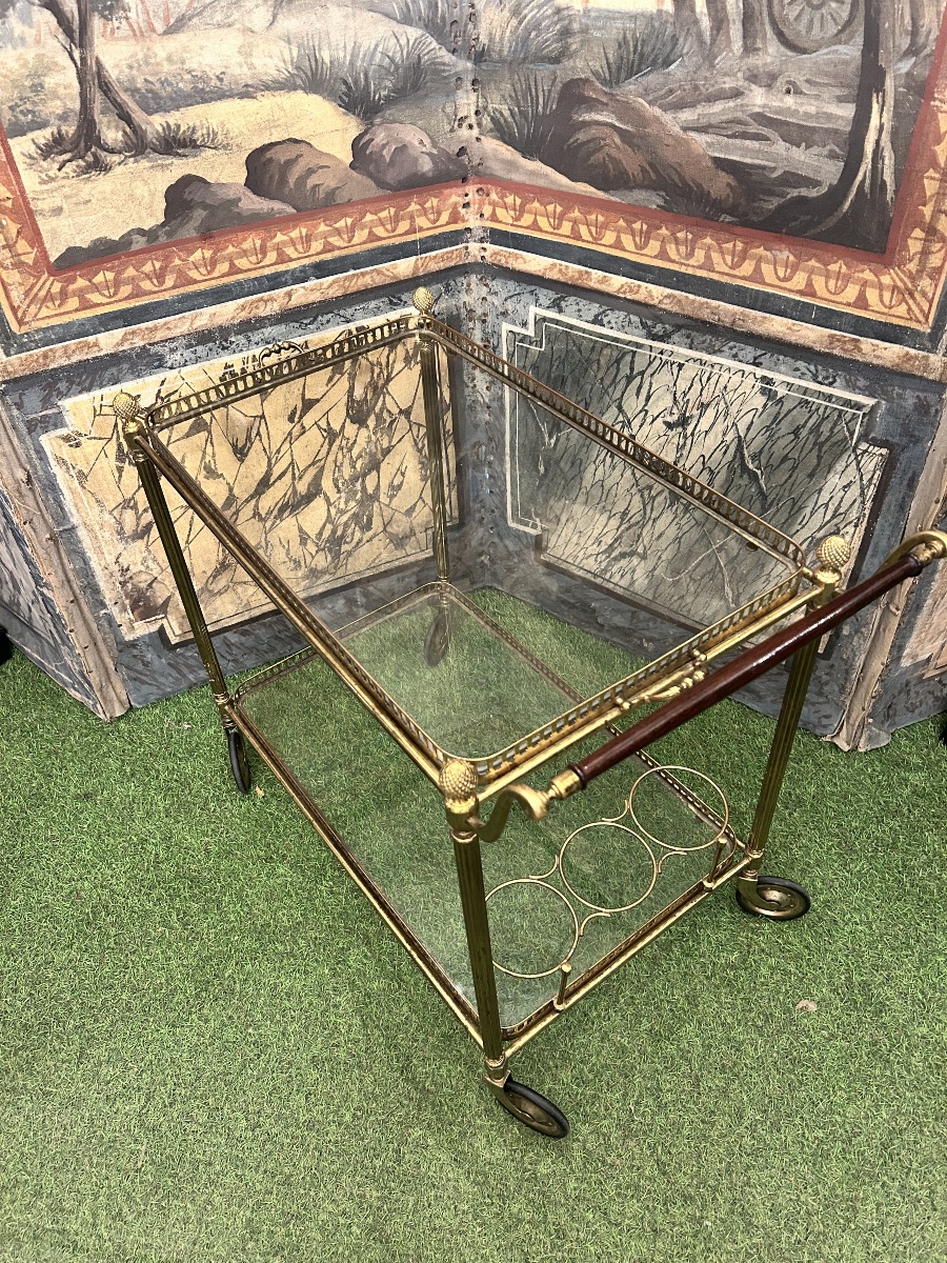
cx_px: 474
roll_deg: +2.8
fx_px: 948
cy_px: 632
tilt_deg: -43.7
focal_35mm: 26
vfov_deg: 67.3
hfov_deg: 53.1
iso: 320
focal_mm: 5.7
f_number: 1.5
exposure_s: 1/50
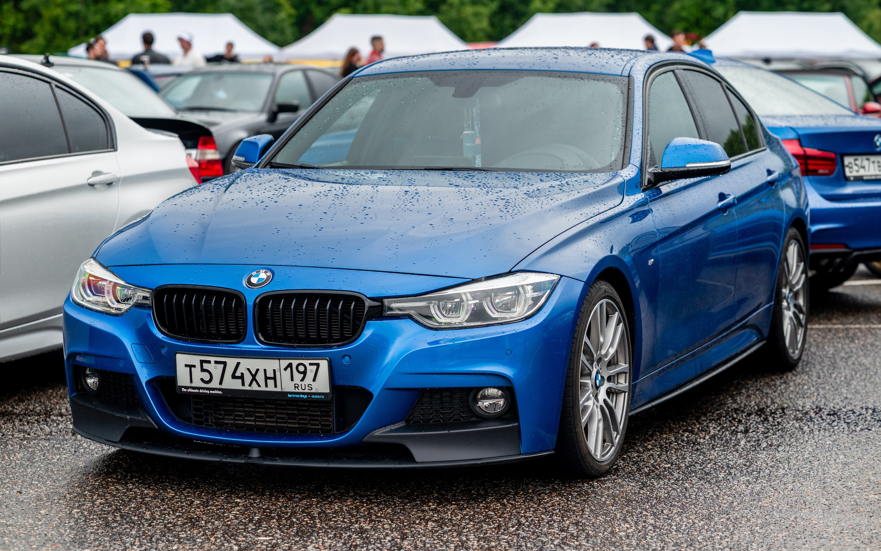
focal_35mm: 87
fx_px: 2089
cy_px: 272
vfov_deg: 15.0
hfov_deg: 23.8
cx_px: 442
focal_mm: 85
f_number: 3.5
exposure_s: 1/800
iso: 400
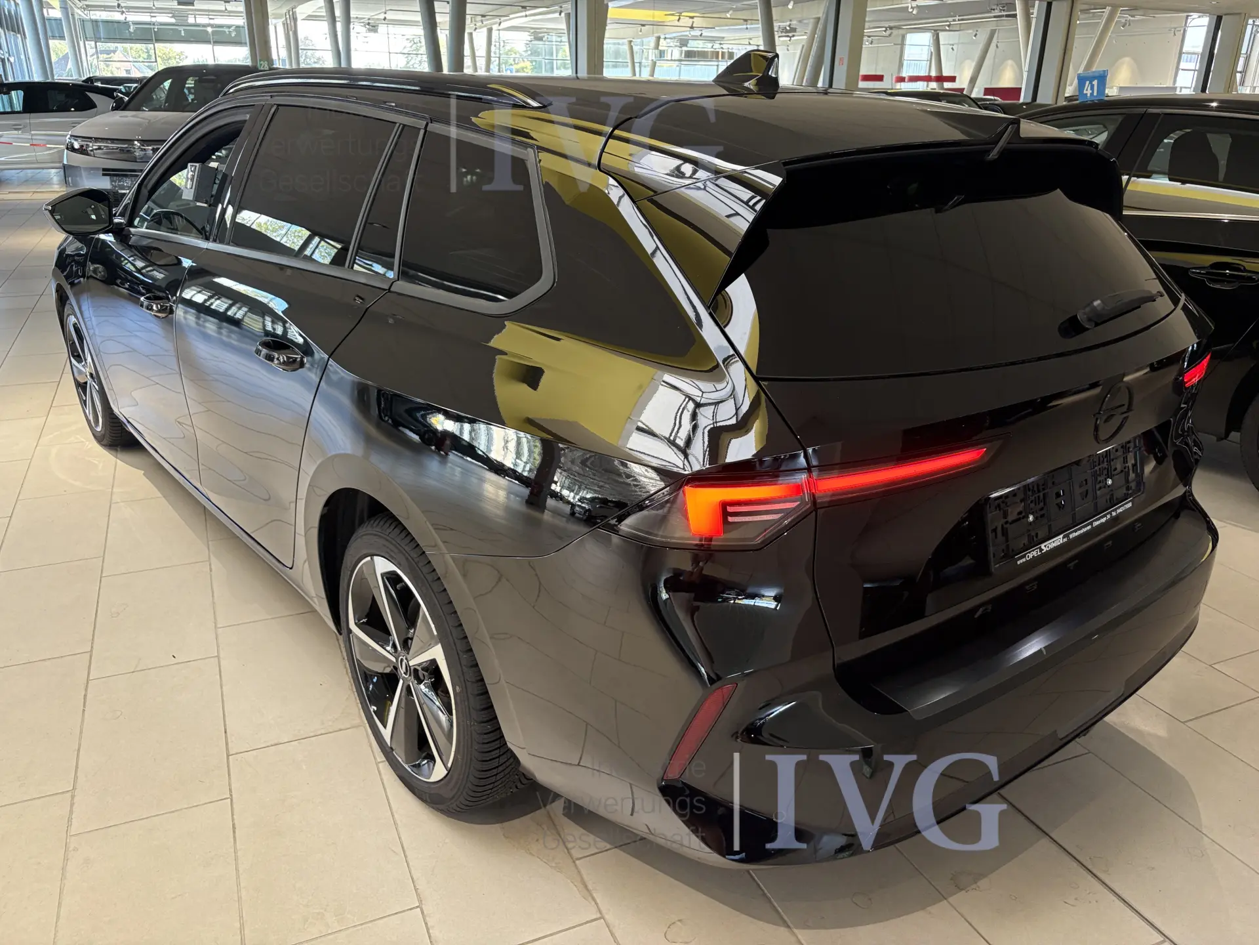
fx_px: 946
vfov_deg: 53.1
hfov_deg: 67.3
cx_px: 630
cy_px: 472
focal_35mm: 26
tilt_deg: -21.0
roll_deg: -0.1
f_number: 1.6
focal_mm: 5.96
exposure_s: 1/61
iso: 125
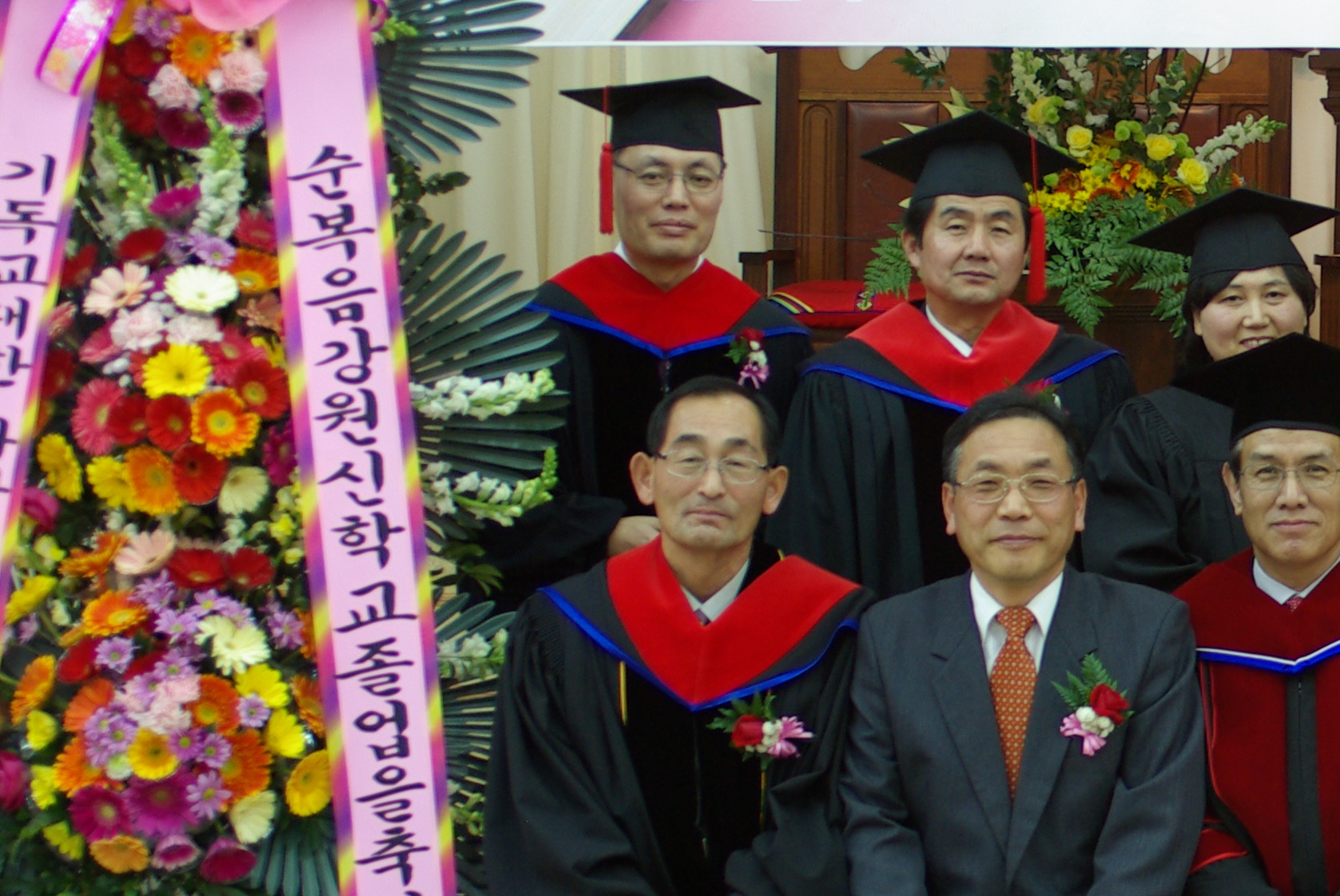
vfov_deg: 14.1
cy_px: 398
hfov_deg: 20.1
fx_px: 3614
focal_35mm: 97
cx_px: 1452
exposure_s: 1/15
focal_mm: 28
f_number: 2.8
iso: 200
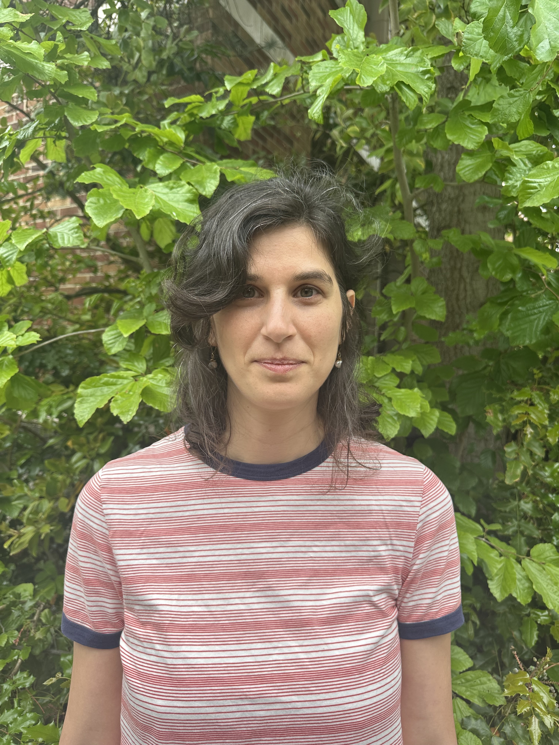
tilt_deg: -0.6
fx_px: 517
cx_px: 280
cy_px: 372
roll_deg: -3.0
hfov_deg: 56.8
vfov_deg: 71.6
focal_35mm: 24
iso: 80
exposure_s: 1/424
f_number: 1.78
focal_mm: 6.86
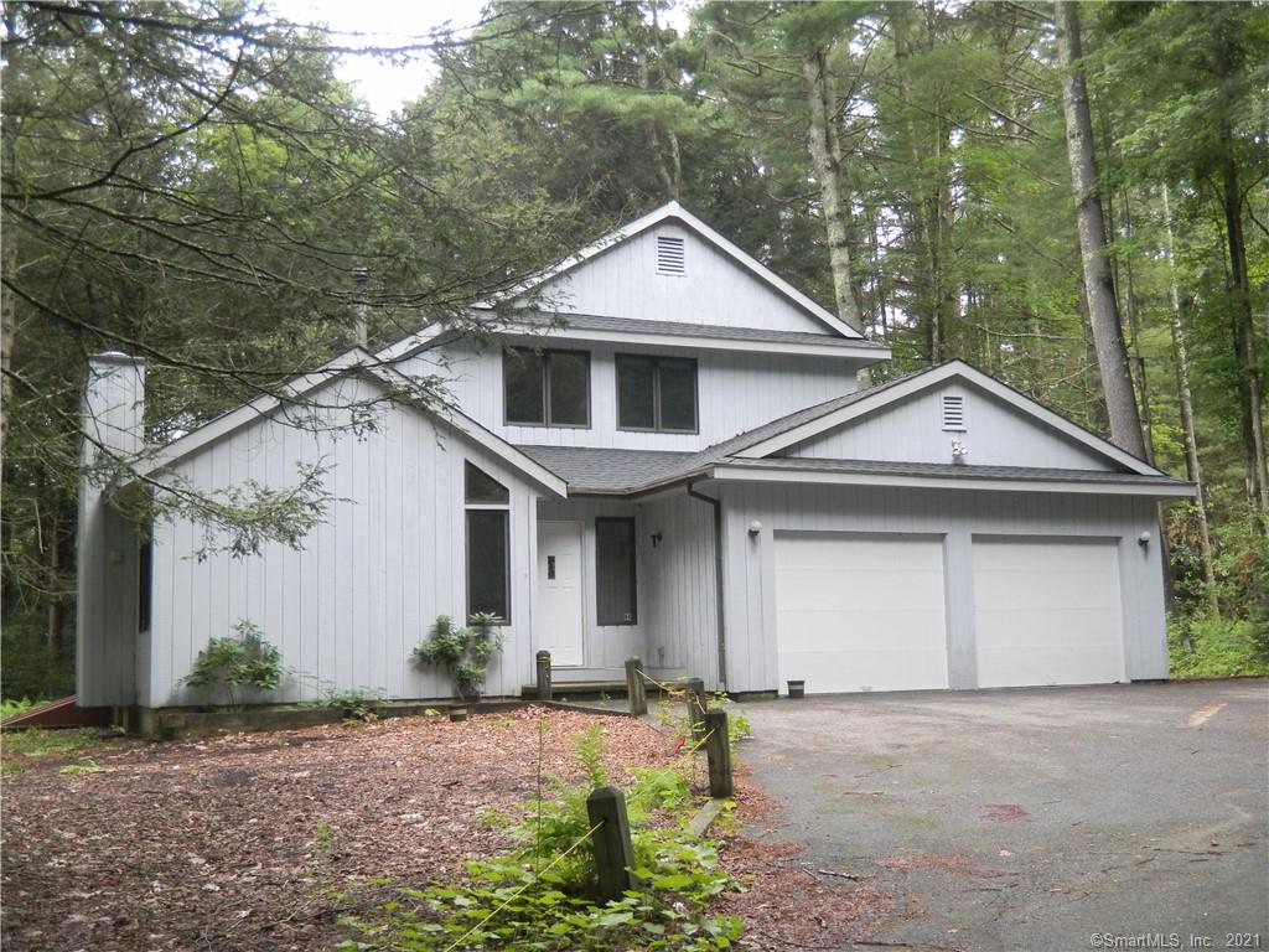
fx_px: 1393
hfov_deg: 49.0
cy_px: 476
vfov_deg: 37.7
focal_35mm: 38
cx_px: 634
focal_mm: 6.9
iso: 175
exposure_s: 1/48.2
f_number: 4
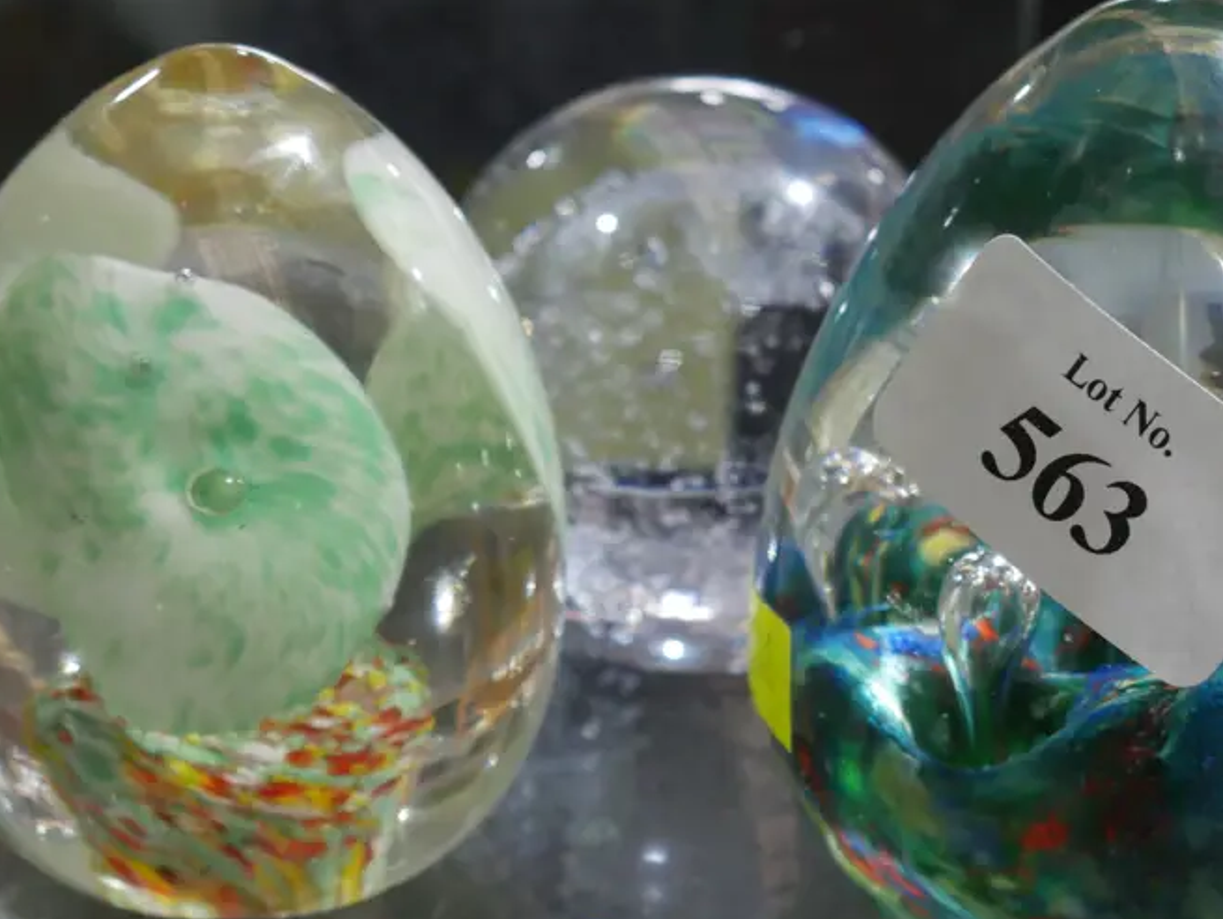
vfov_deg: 14.8
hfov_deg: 19.6
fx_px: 3535
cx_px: 775
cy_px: 477
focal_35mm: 100
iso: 1250
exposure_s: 1/80
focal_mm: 32
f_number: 5.4
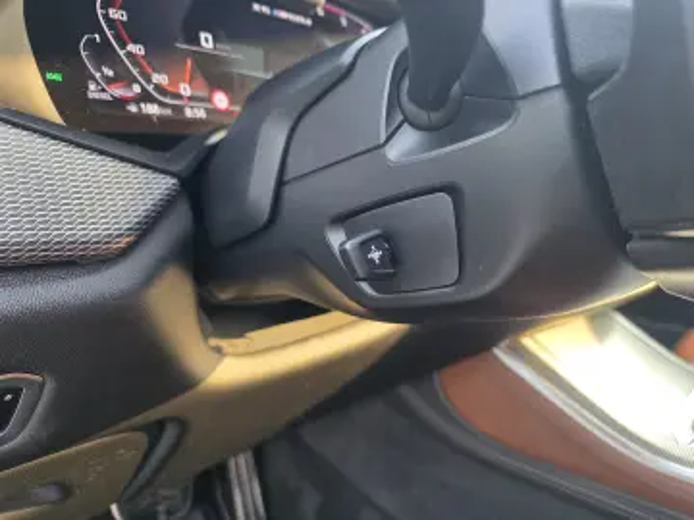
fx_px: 461
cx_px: 347
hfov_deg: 73.9
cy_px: 260
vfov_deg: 58.9
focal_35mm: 23
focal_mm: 6.3
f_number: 1.7
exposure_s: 1/120
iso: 200
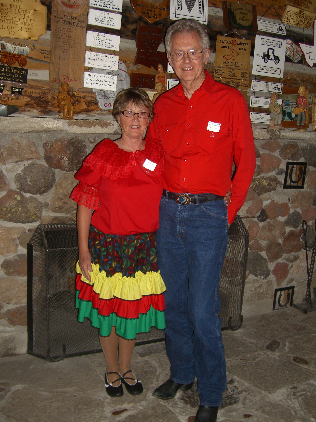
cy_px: 211
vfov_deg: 49.0
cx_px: 158
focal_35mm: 38
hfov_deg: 37.7
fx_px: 463
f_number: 2.8
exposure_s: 1/60
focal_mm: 7.9
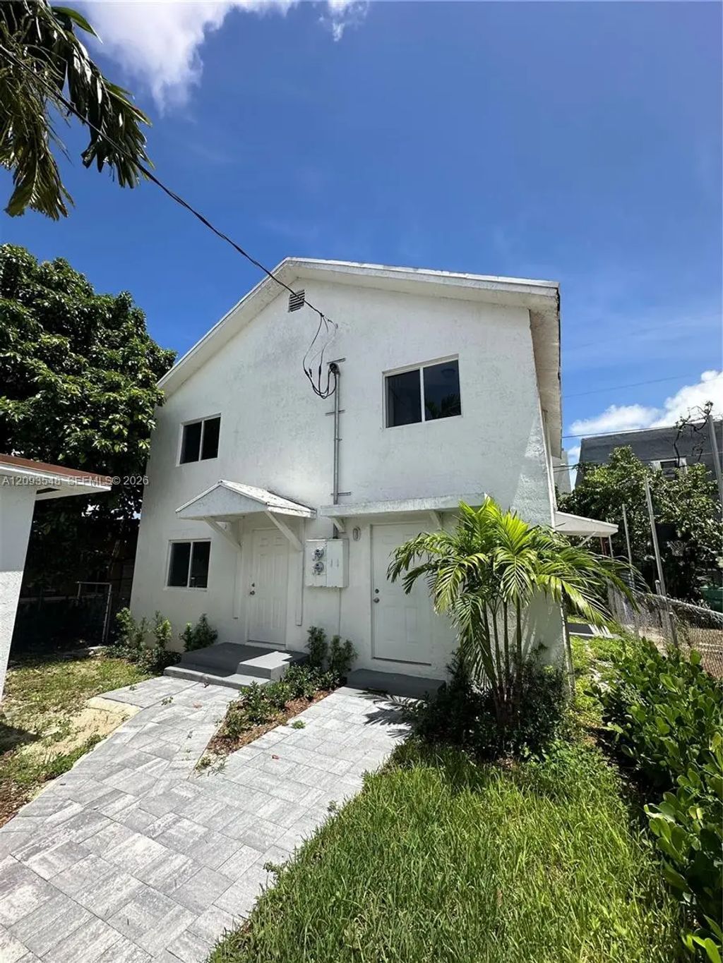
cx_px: 362
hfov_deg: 85.7
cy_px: 482
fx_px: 390
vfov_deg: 102.1
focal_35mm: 14
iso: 50
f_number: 2.2
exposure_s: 1/2618
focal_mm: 2.22
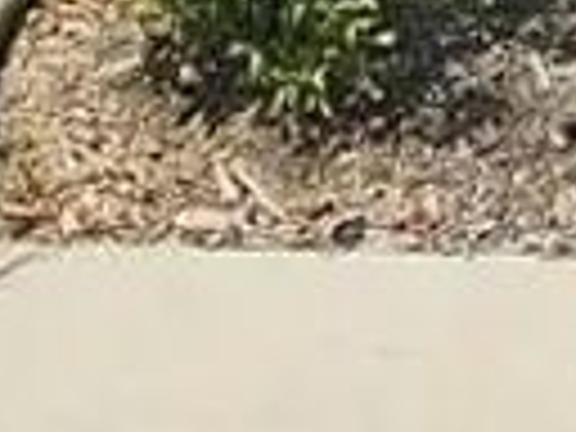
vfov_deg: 4.7
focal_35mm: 245
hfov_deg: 8.0
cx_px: 639
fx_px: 4077
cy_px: -2036
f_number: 1.8
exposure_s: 1/3185
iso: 25
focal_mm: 5.4
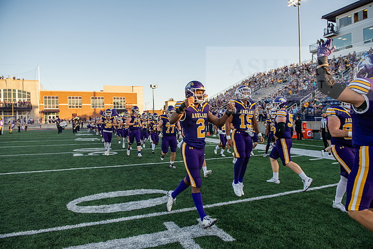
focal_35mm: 26
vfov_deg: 49.6
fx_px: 269
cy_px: 124
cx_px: 186
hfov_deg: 69.4
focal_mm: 26
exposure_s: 1/500
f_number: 4
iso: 320
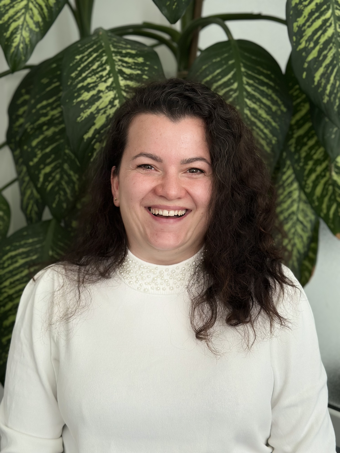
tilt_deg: -6.8
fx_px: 629
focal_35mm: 48
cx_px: 170
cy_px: 226
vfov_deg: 39.7
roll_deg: +0.9
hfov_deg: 30.3
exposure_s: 1/215
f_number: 1.78
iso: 80
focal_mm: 6.86
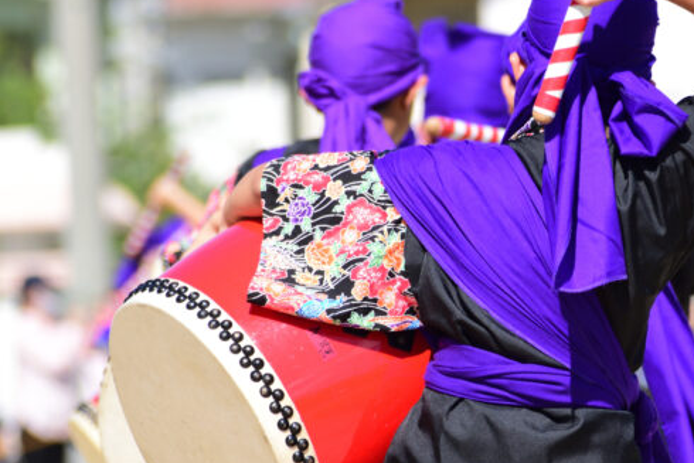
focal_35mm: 705
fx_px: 13594
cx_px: 431
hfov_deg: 2.9
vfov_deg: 2.0
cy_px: 297
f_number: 8
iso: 320
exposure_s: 1/640
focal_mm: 300
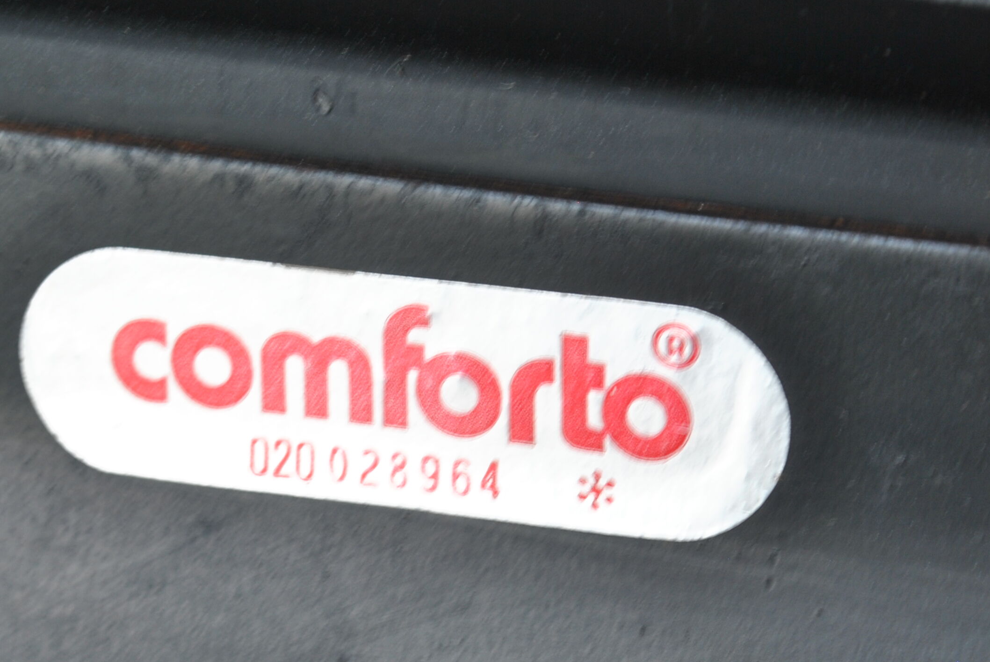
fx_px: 4155
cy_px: 413
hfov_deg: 13.6
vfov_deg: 9.1
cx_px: 464
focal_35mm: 151
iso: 100
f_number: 11
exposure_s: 1/5
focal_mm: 55
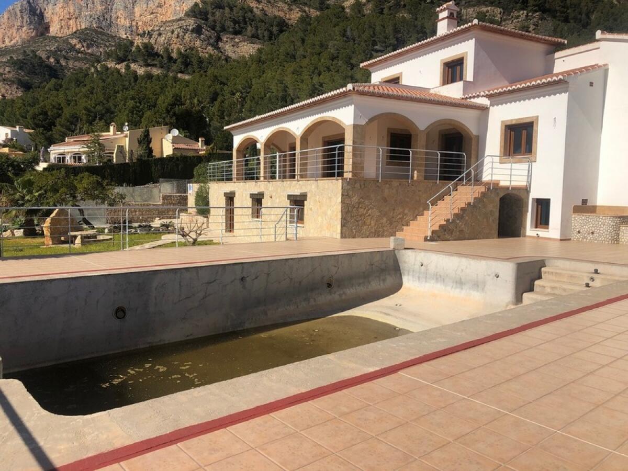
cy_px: 236
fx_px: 508
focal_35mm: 28
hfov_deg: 63.4
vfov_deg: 49.7
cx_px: 314
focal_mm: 3.99
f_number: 1.8
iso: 25
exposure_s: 1/3690
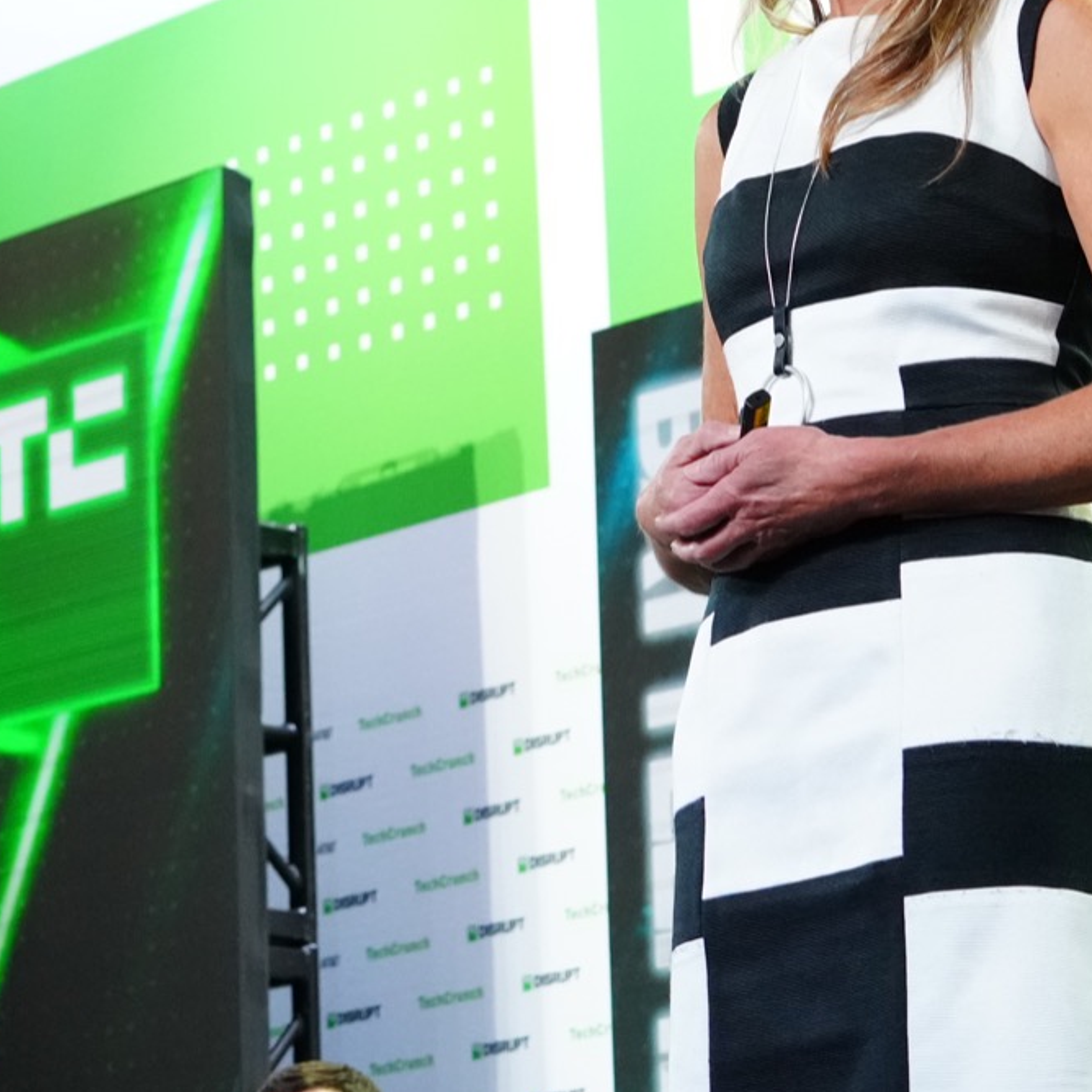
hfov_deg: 9.9
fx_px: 6246
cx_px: 83
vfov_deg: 10.0
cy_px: 409
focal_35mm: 175
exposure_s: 1/250
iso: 3200
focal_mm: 55
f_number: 6.3
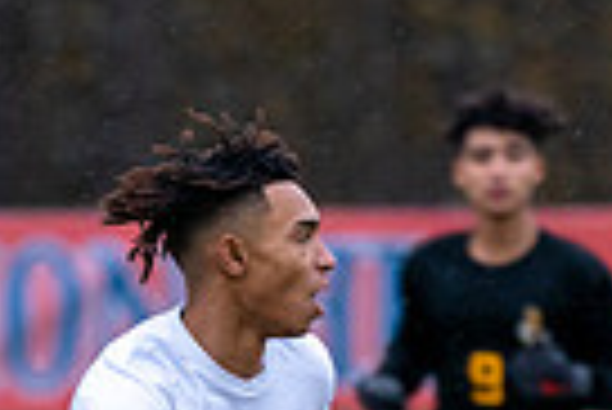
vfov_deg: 0.7
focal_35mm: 1915
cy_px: 862
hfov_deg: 1.1
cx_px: 240
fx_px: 32589
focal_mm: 400
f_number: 5.6
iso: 2500
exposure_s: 1/800
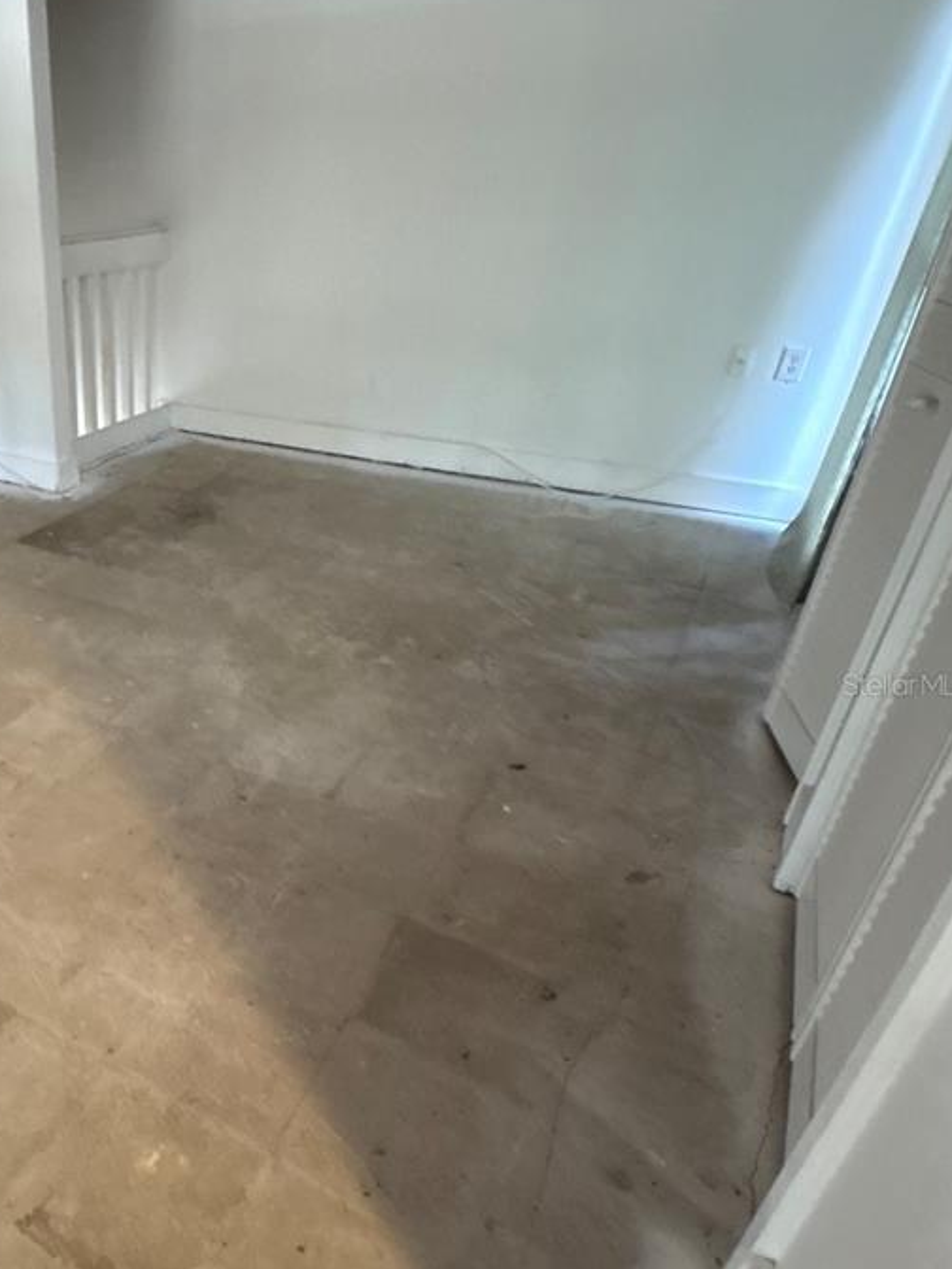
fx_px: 917
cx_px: 127
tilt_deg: -29.6
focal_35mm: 25
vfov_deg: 69.3
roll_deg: +3.0
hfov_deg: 49.9
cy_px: 684
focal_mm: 2.22
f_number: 2.2
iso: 1000
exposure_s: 1/40
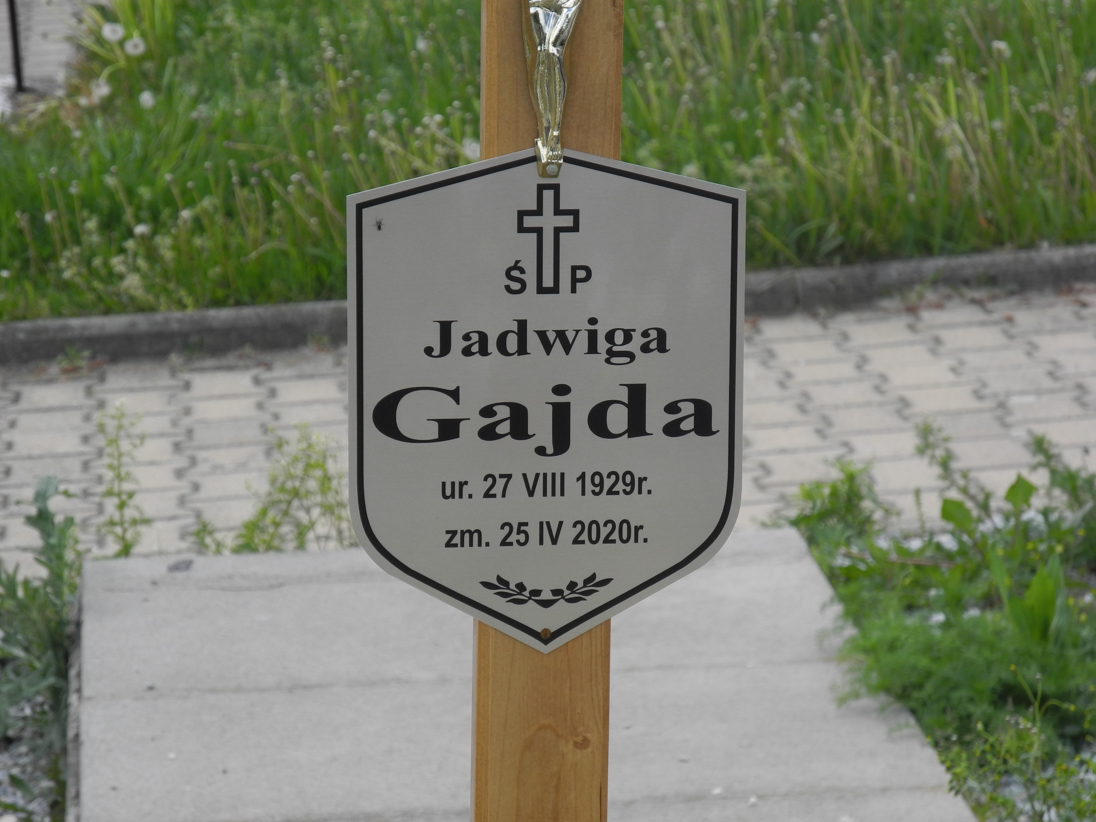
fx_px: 4876
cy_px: 409
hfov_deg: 12.8
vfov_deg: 9.6
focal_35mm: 154
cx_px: 549
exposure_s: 1/320
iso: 100
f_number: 5
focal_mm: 32.6
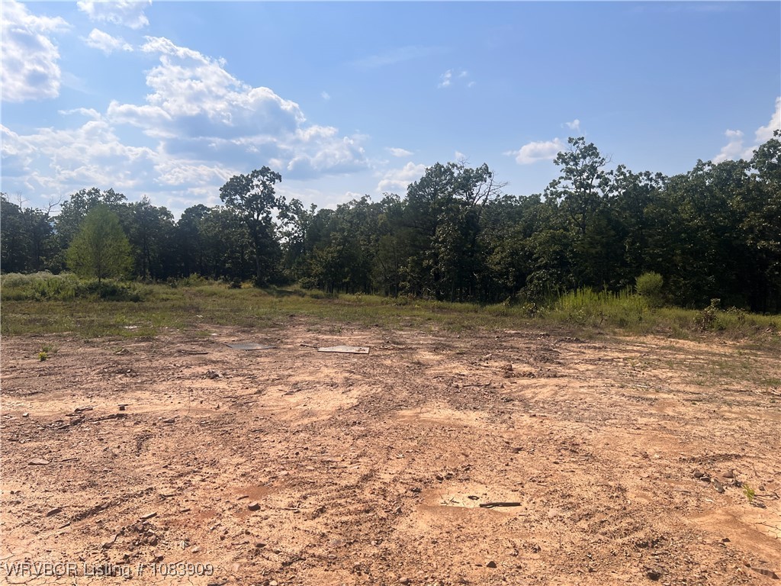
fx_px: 587
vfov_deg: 53.1
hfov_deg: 67.3
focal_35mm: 26
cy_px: 293
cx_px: 390
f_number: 1.5
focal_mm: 5.7
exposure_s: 1/7463
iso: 50
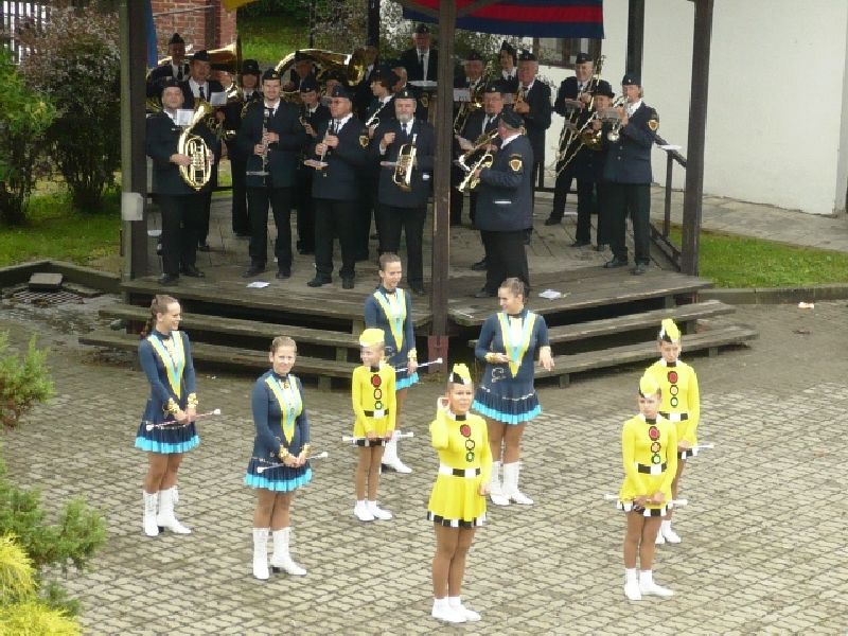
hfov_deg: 23.8
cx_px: 424
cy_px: 318
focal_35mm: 82
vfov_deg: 18.0
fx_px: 2009
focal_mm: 9.9
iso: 100
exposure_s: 1/80
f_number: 3.7
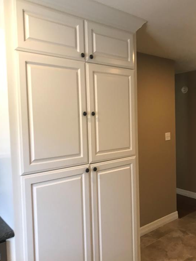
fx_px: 226
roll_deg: +2.2
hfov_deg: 46.8
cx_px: 101
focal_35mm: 30
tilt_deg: -0.7
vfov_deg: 59.9
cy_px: 134
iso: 40
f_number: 1.8
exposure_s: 1/17
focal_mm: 3.99
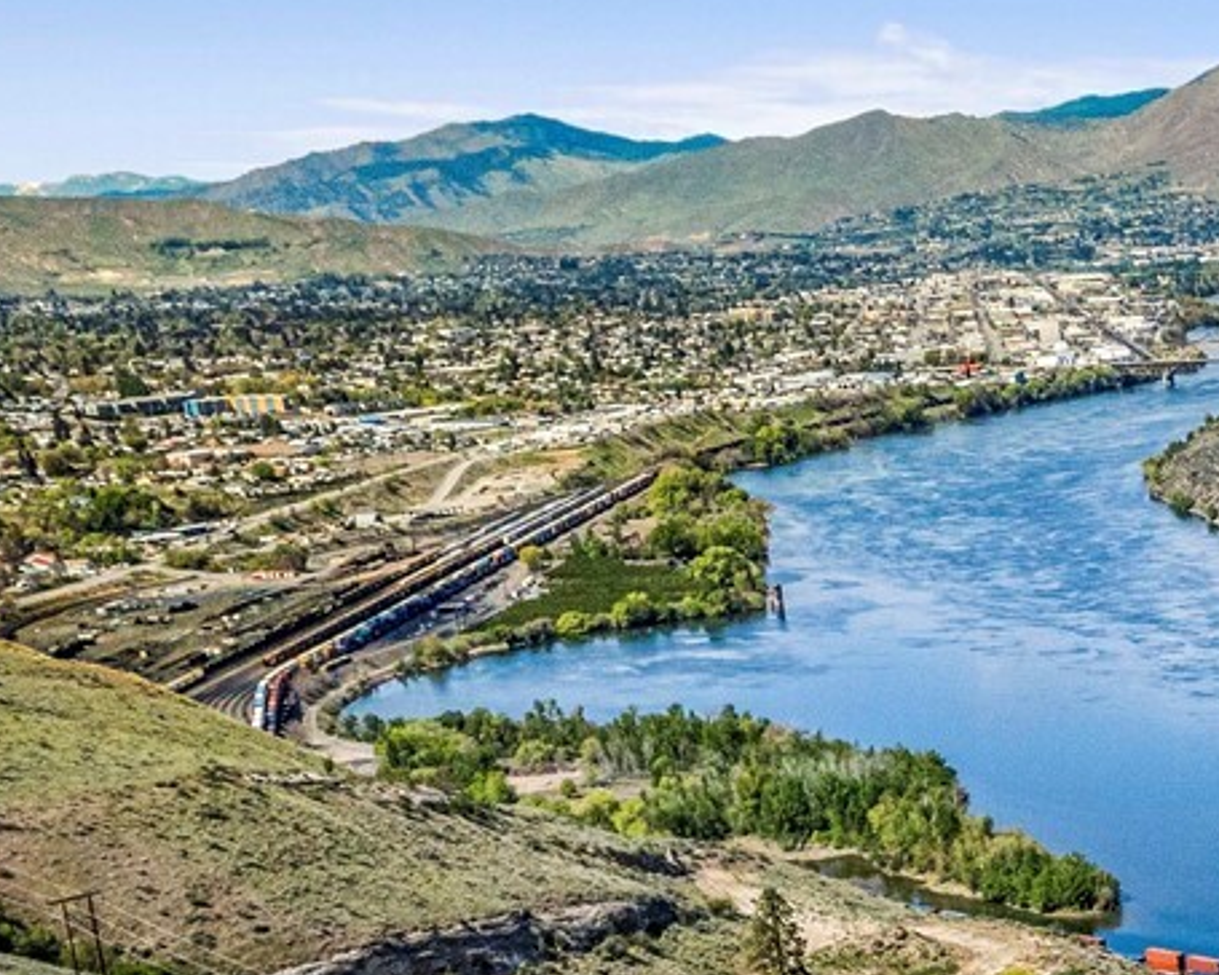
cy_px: 1216
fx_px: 2778
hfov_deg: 20.9
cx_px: 1850
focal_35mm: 77
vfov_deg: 18.7
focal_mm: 8.38
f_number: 2.8
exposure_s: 1/5000
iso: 100
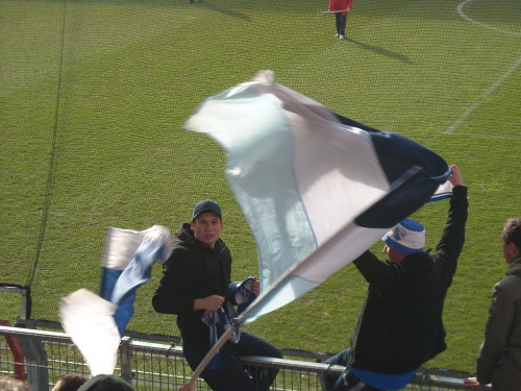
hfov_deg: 18.7
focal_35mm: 105
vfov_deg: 14.1
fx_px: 1580
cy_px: 196
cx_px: 260
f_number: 4.7
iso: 64
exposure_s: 1/135
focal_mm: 17.1
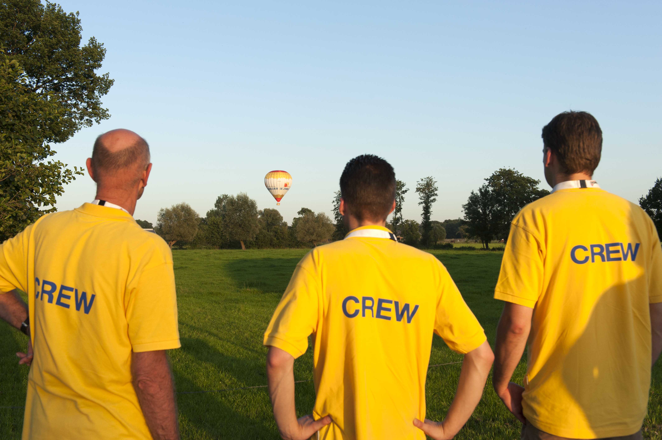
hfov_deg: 53.2
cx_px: 331
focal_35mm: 36
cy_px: 220
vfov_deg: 36.8
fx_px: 662
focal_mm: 36
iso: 500
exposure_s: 1/500
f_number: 11
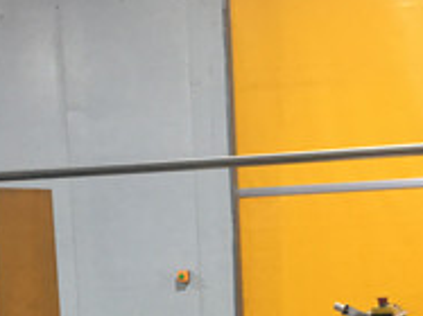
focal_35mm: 93
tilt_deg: -8.3
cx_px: 231
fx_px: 1136
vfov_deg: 15.1
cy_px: 427
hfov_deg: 21.1
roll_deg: +1.8
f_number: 2.2
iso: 200
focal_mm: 4.15
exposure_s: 1/20
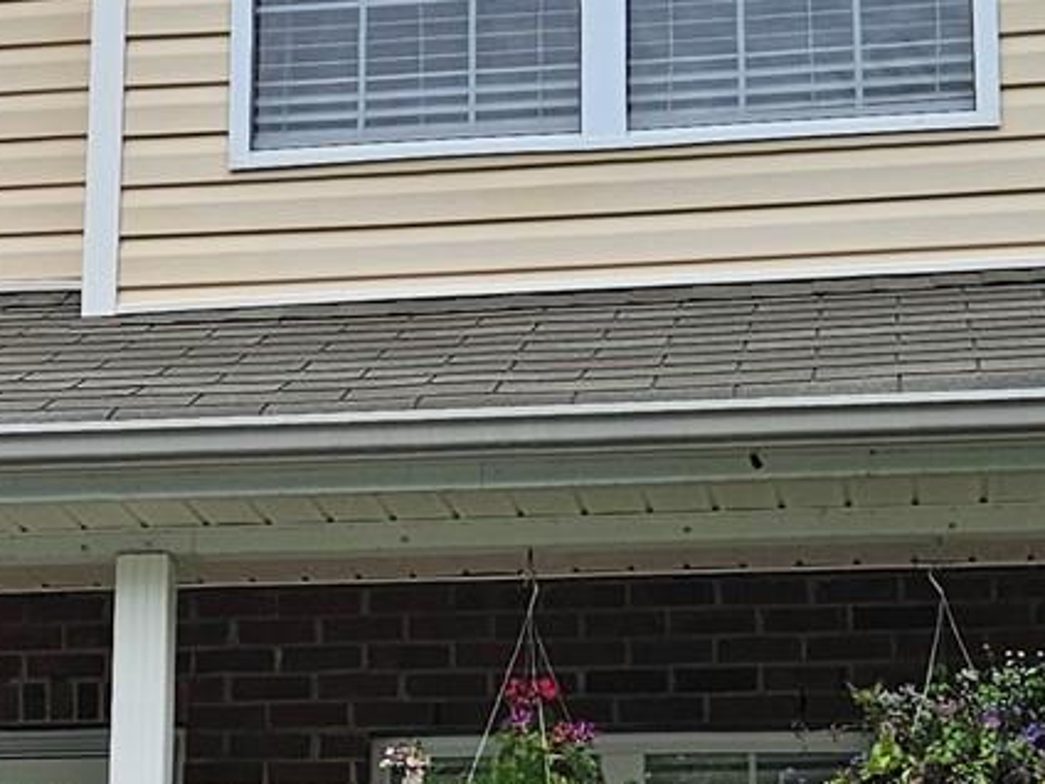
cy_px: 446
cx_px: 200
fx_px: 3351
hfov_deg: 17.6
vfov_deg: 13.3
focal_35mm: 111
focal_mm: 5.4
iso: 32
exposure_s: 1/532
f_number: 1.8
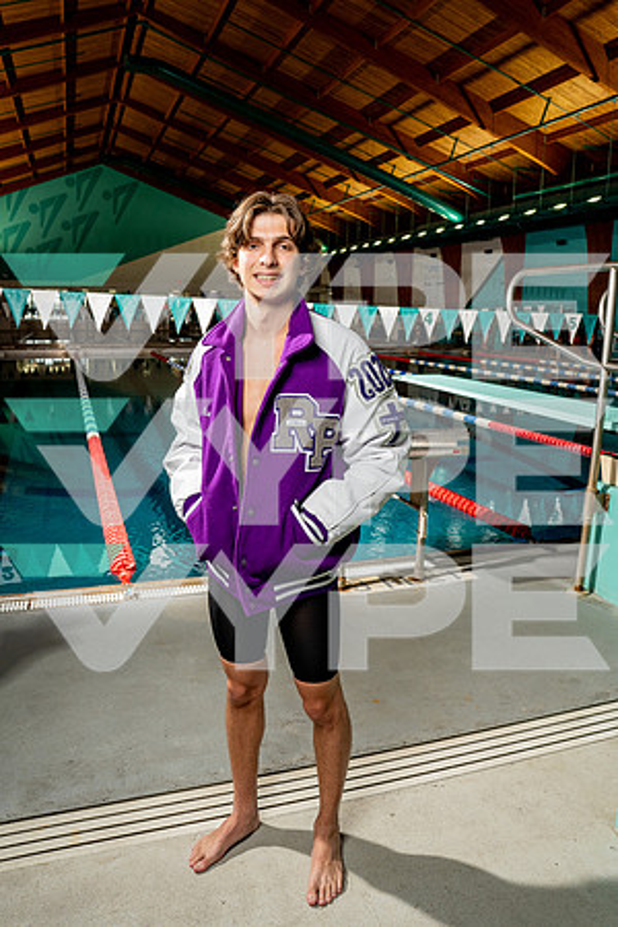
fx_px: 695
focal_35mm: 27
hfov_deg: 47.9
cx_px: 309
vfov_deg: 67.4
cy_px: 464
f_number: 6.3
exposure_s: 1/250
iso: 640
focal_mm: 27
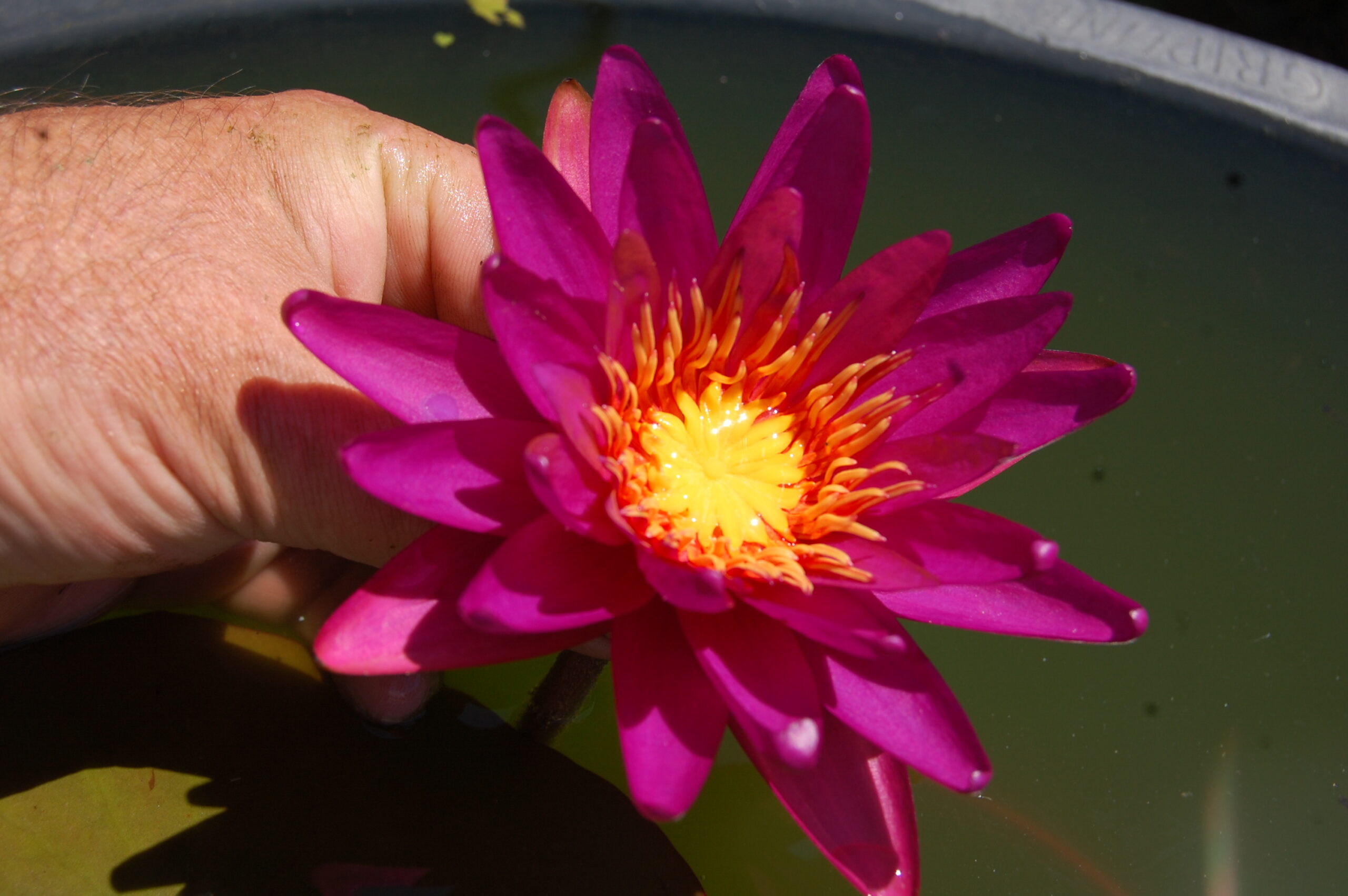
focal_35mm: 57
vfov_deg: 23.7
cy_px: 448
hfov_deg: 35.1
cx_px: 674
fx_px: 2132
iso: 200
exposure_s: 1/400
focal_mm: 38
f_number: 10
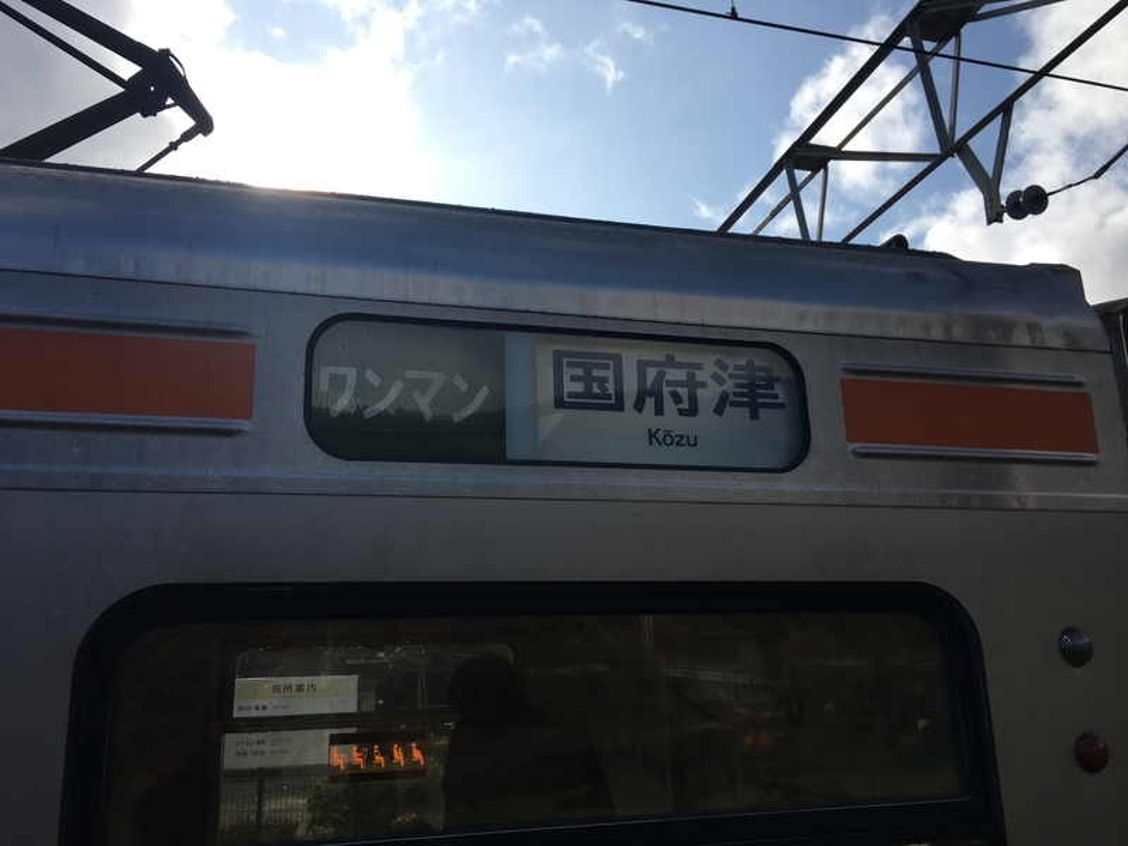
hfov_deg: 61.7
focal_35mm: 29
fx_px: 945
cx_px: 564
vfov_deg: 48.2
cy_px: 423
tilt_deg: +14.8
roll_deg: +1.9
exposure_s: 1/1972
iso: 25
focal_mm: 4.15
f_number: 2.2
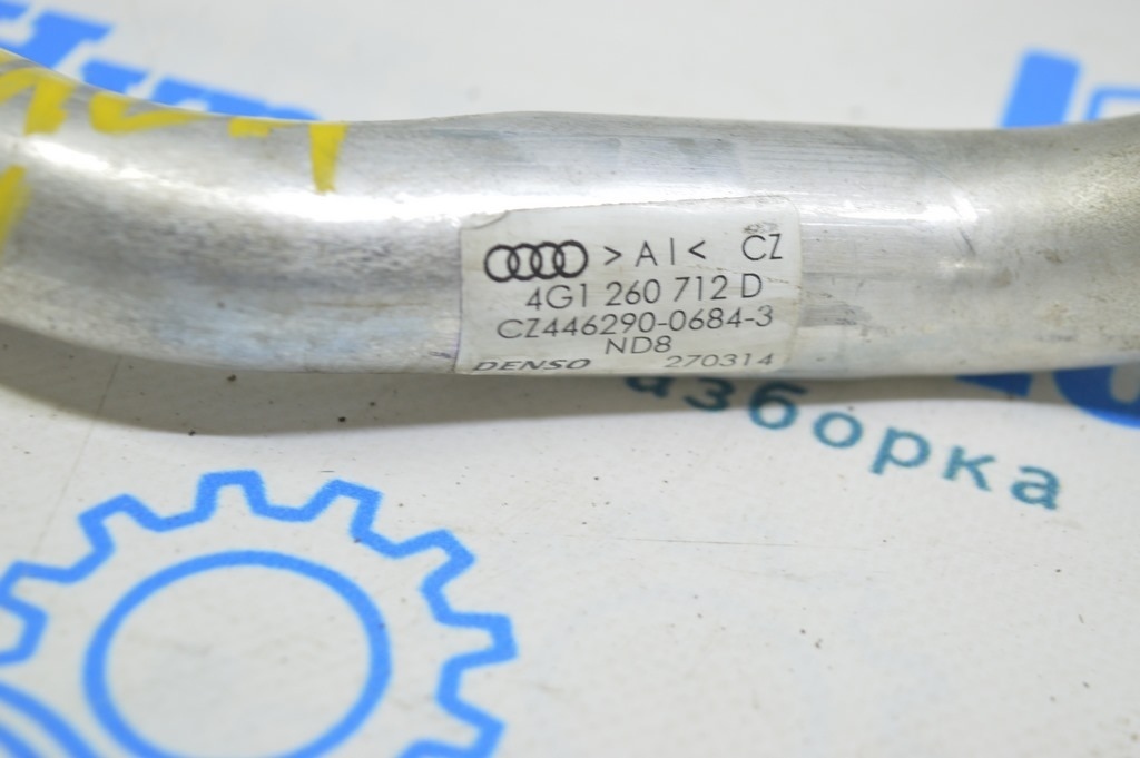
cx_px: 570
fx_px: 2136
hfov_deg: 29.9
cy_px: 379
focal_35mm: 68
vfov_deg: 20.1
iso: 400
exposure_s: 1/20
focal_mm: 45
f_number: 5.6
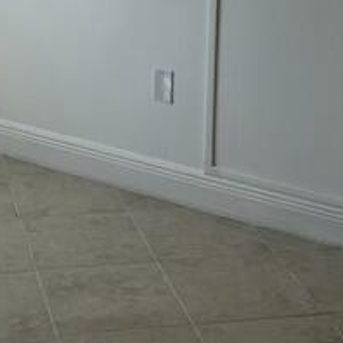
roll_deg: +1.0
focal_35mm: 93
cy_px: -26
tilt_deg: -14.8
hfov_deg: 18.4
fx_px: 1043
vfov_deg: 18.1
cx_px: 36
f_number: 1.5
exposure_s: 1/379
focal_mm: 5.7
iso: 50
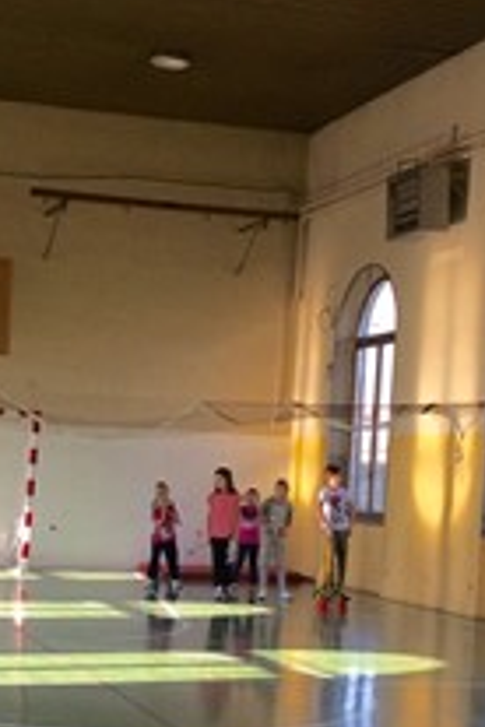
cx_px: 127
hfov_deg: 18.8
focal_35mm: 72
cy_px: 532
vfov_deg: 27.7
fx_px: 1455
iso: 32
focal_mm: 3.3
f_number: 2.4
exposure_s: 1/125
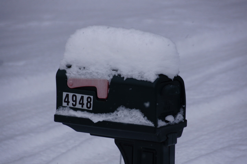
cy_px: 82
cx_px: 124
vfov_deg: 6.8
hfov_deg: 10.2
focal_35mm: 202
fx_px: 1389
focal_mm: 135
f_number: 5.6
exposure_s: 1/250
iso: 200
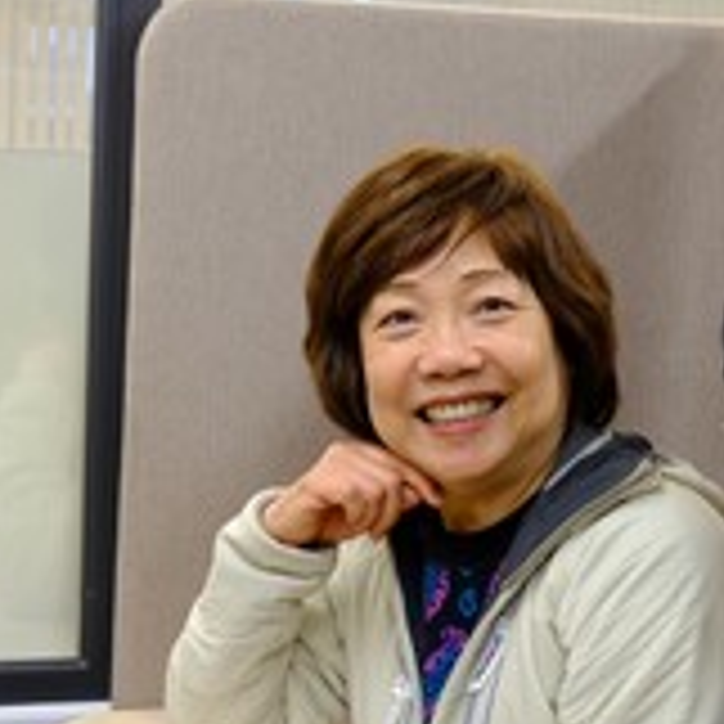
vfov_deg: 21.1
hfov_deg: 21.2
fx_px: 1917
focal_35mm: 81
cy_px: 576
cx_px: 153
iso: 160
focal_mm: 20.2
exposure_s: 1/17
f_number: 4
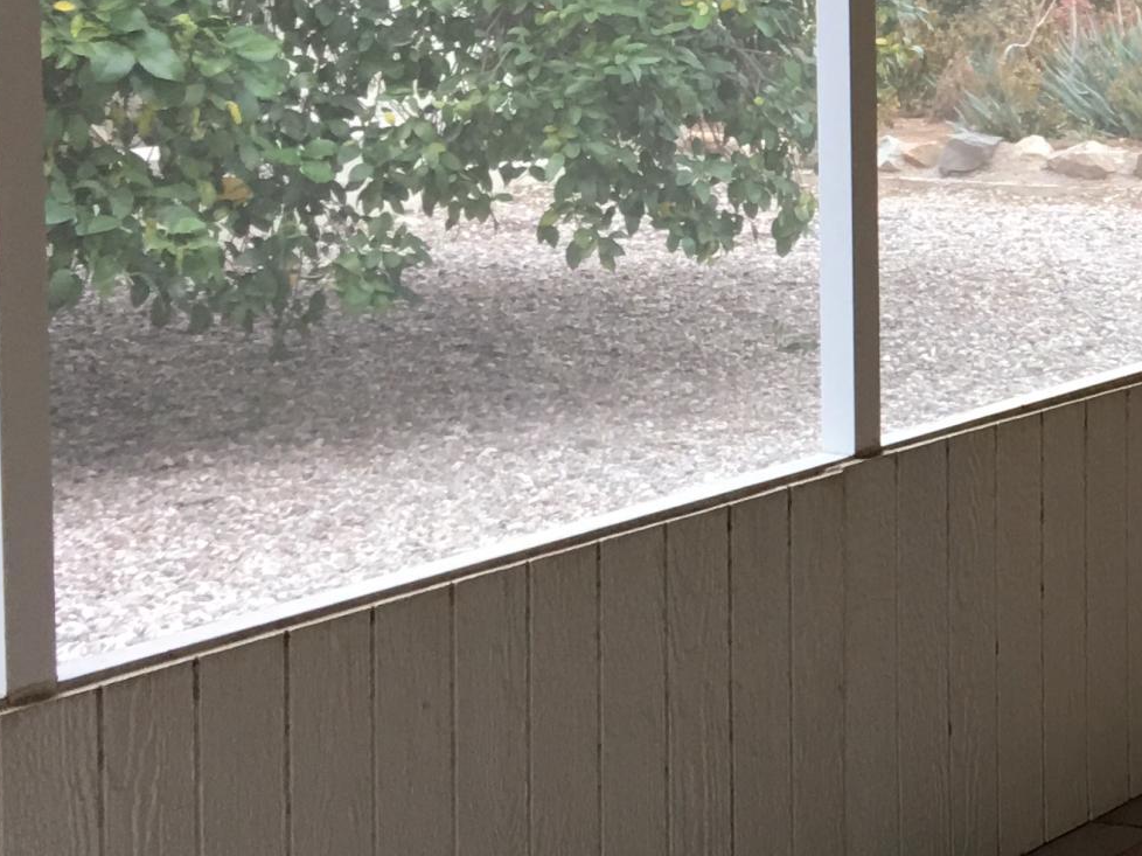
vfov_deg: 16.3
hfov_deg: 19.2
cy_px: 58
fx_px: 2935
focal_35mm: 89
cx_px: 1735
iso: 32
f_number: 2.2
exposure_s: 1/40
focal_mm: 4.15
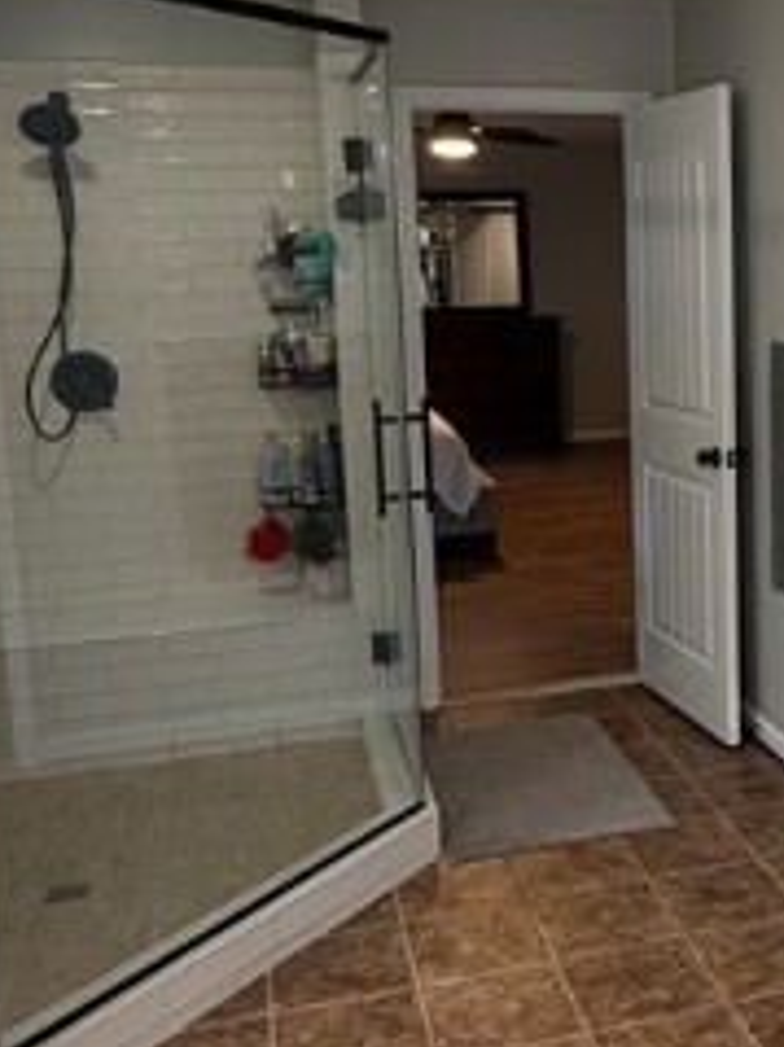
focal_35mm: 45
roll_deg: +0.6
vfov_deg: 42.0
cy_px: 442
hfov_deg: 30.6
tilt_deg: -8.0
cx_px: 714
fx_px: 1360
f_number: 2.2
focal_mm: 2.22
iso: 250
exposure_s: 1/60
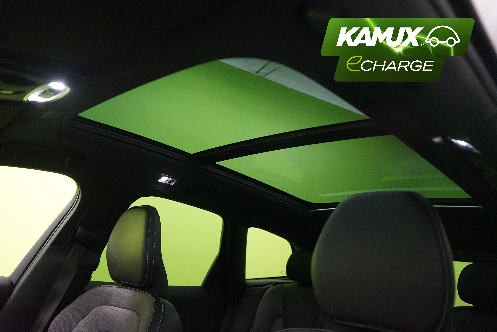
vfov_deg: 46.4
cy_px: 166
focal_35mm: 28
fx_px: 387
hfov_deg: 65.5
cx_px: 248
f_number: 3.5
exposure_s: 1/60
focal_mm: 28
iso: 6400
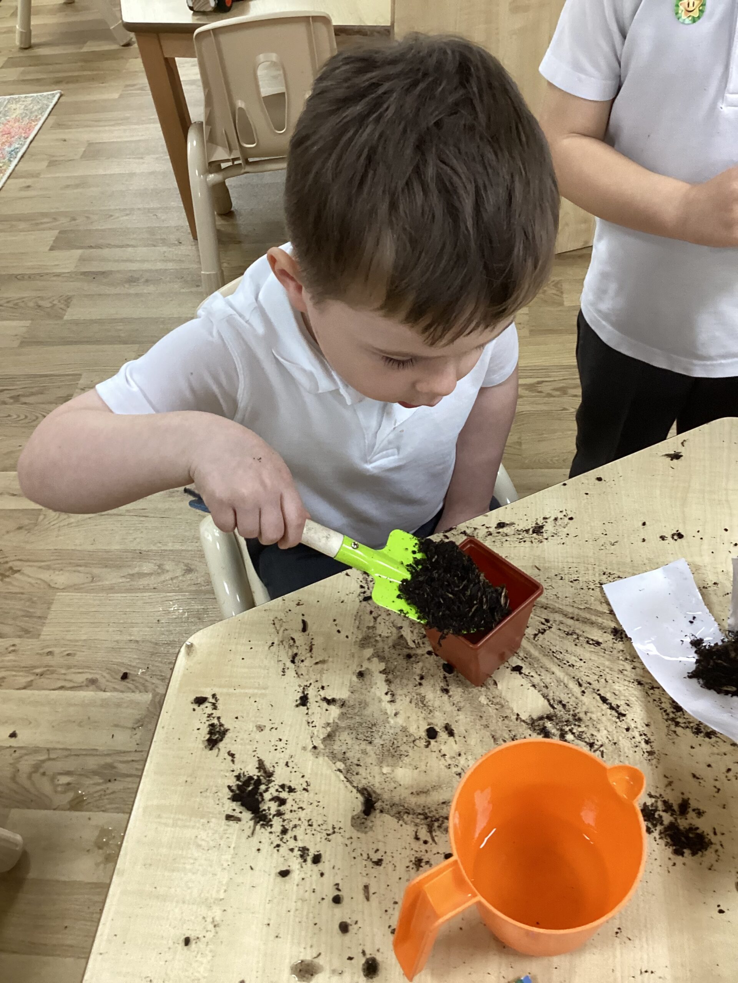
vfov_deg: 58.4
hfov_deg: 45.4
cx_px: 369
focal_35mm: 31
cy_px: 492
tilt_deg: -49.1
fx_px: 881
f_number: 2.4
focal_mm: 3.3
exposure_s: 1/50
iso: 200
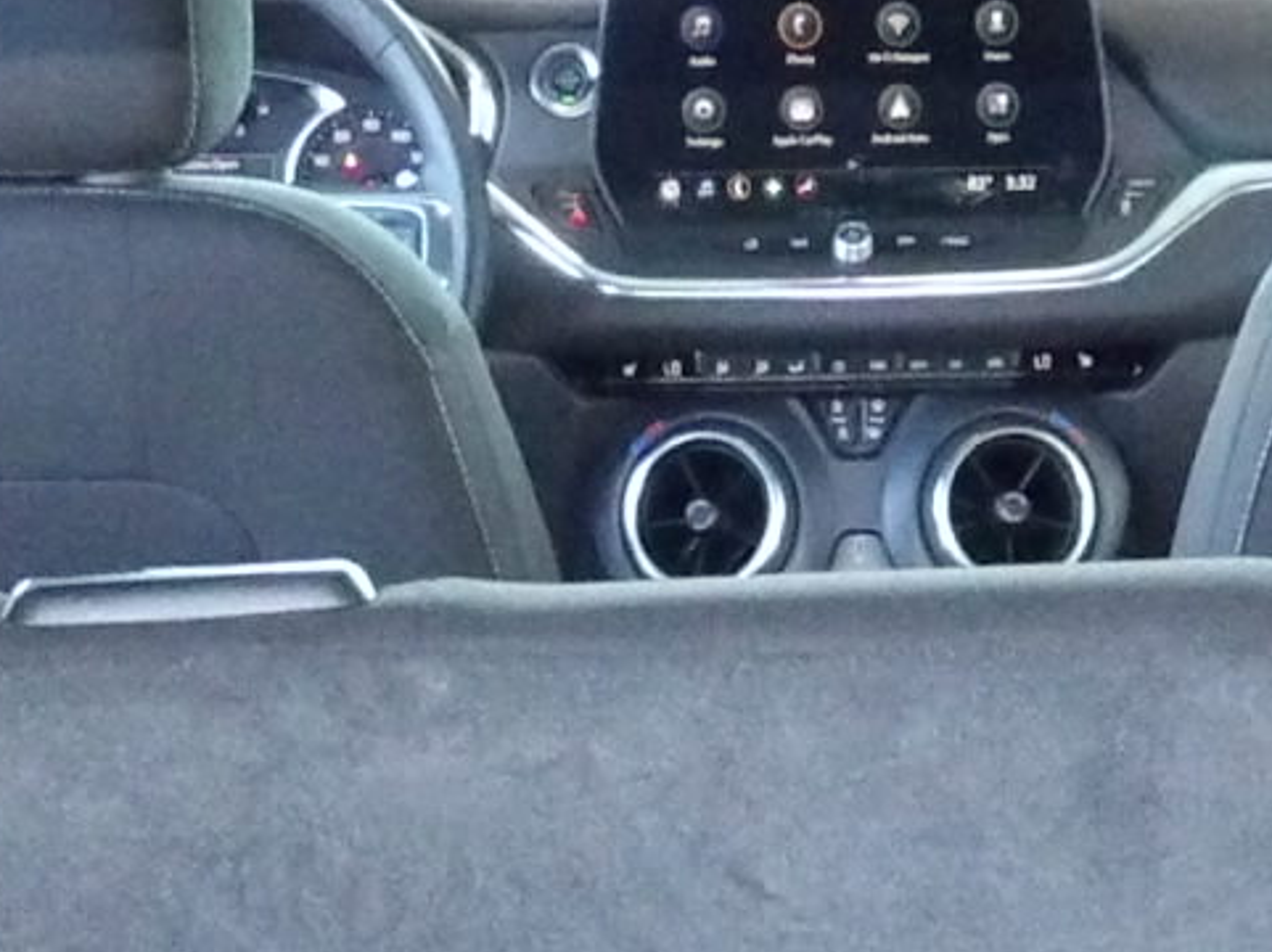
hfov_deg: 13.1
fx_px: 5544
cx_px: 891
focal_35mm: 151
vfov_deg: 8.9
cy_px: 2274
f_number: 3.4
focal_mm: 5
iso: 800
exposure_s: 1/33
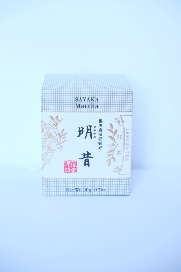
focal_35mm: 68
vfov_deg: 29.7
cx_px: 90
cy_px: 136
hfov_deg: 20.0
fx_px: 513
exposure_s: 1/140
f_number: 5.6
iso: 1600
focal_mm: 45
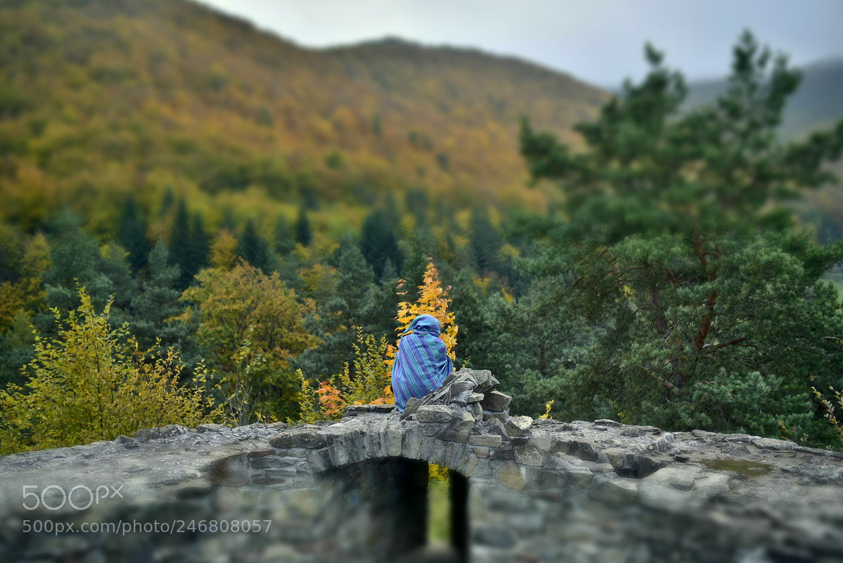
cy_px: 279
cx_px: 422
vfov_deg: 36.9
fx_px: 843
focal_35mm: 36
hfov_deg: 53.1
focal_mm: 35
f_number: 2.2
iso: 125
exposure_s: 1/160
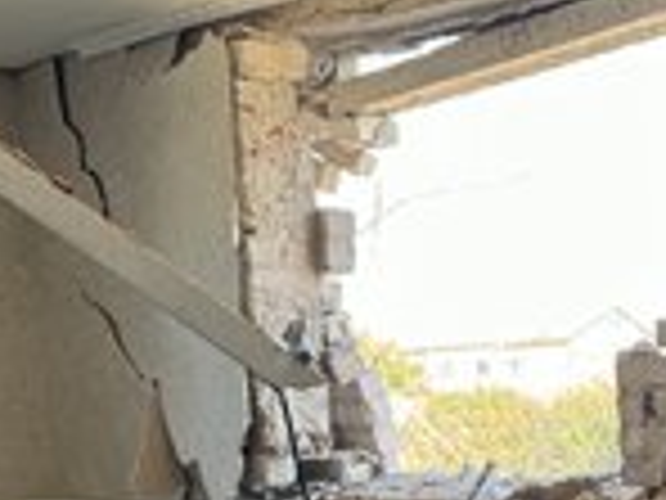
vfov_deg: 21.2
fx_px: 1251
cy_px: 581
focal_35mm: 65
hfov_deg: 29.4
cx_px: 495
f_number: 1.78
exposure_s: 1/121
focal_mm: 6.86
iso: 100
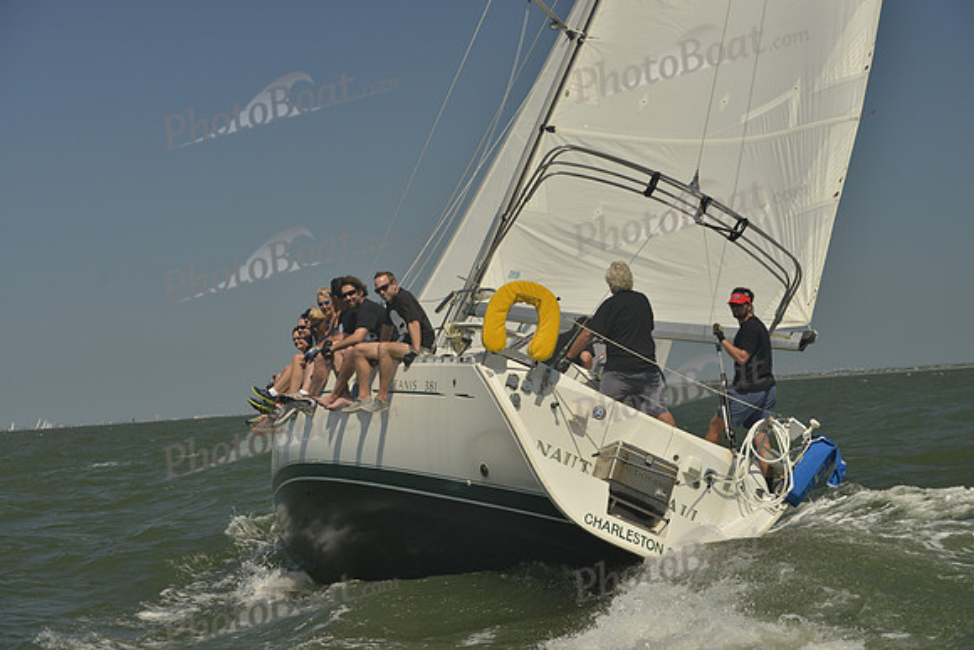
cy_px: 325
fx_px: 1894
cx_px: 487
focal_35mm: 70
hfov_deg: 28.8
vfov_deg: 19.5
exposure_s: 1/1000
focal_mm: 70
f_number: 9
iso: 280
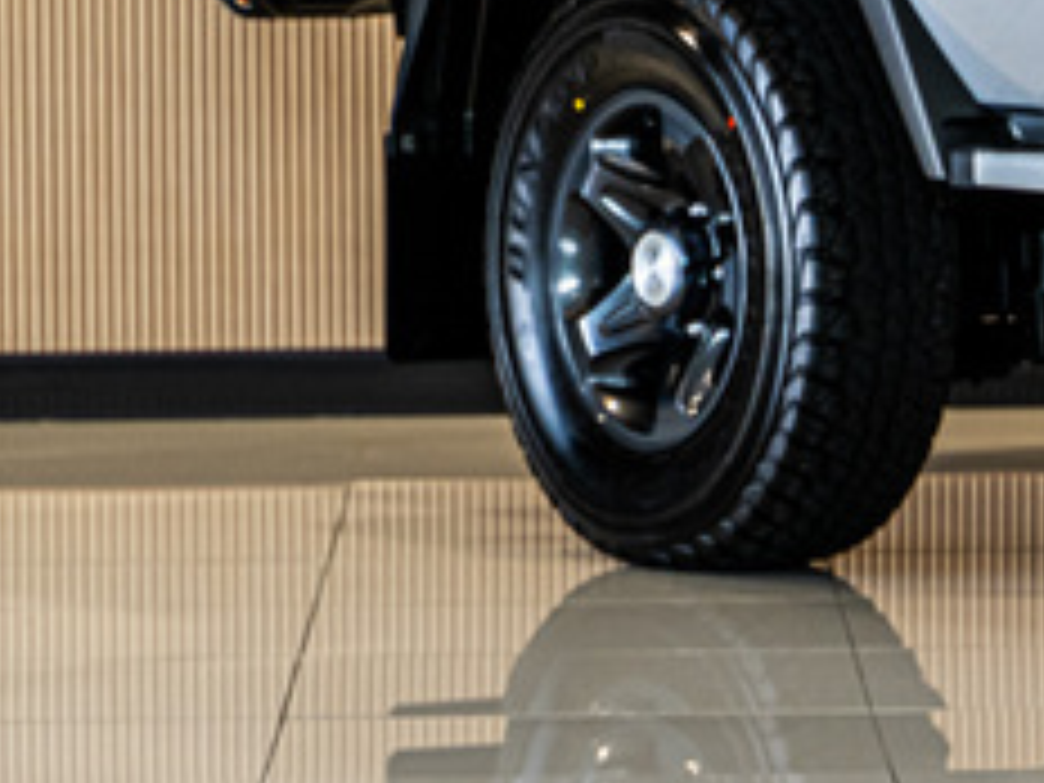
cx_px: 2068
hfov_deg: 6.8
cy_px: -194
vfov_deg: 5.2
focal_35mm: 284
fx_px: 8565
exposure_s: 1/125
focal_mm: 67
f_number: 4
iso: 640
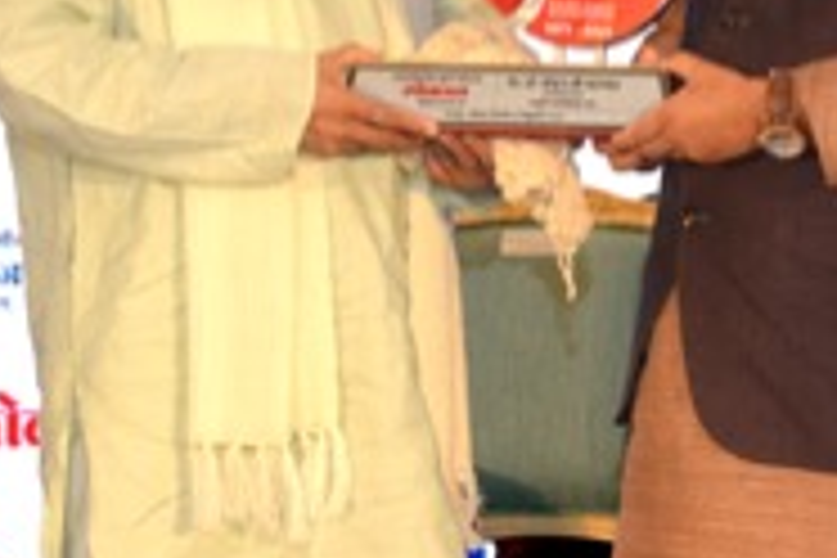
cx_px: 522
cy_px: 16
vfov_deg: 10.9
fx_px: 2906
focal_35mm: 125
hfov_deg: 16.4
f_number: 4.5
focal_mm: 58
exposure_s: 1/100
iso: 400
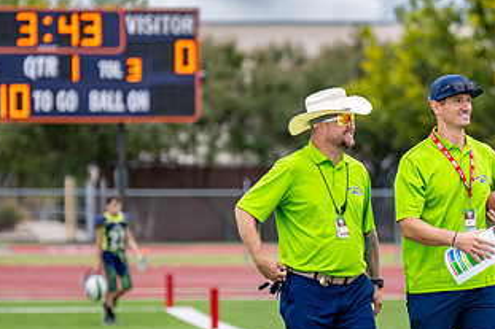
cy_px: 263
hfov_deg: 6.1
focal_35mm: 335
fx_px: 4604
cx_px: 396
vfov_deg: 4.1
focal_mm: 149
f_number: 2.8
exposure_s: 1/2500
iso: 320
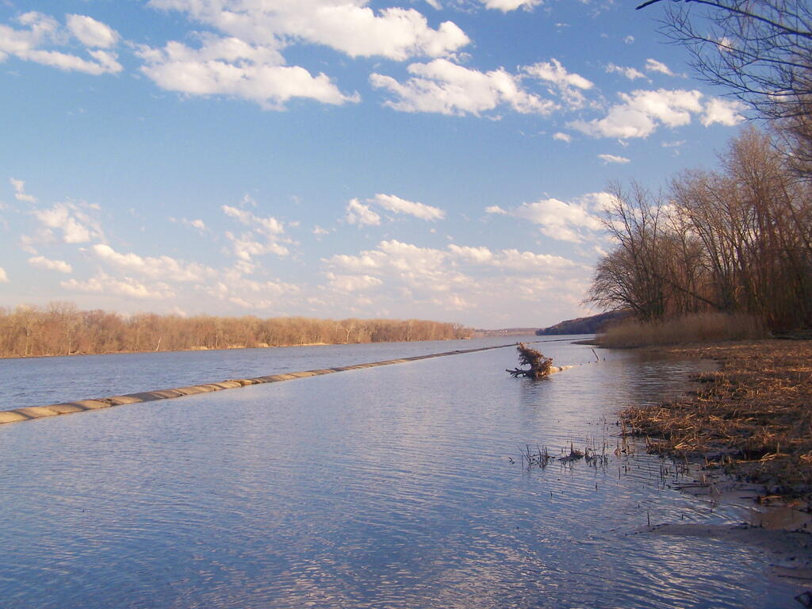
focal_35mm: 38
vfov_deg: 37.7
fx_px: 891
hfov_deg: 49.0
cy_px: 304
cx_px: 406
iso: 80
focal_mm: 6.3
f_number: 2.8
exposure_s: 1/160
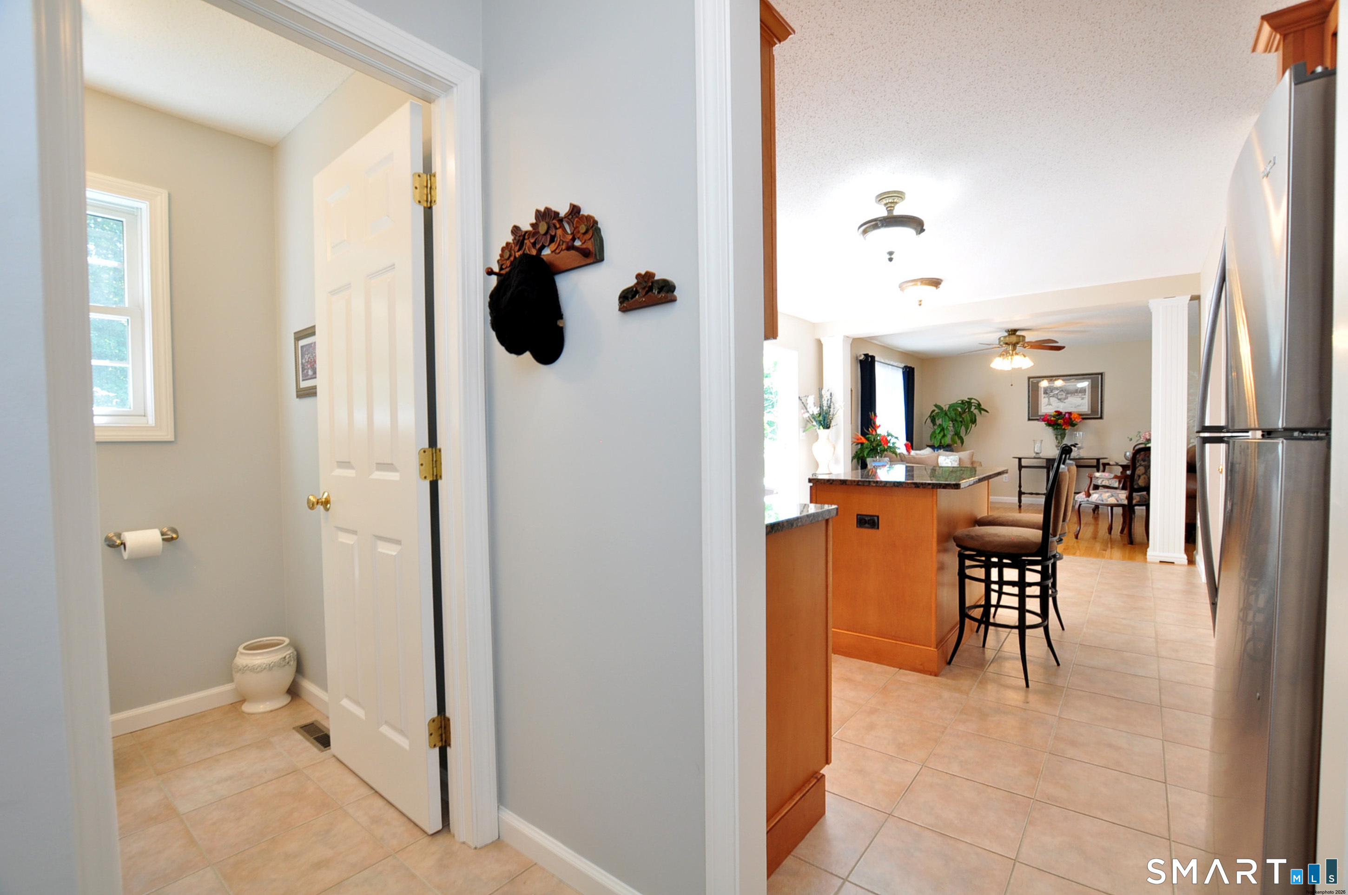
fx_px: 561
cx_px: 674
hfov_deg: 100.5
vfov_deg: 77.2
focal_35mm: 15
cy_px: 448
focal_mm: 10
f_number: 5.6
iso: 200
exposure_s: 1/10
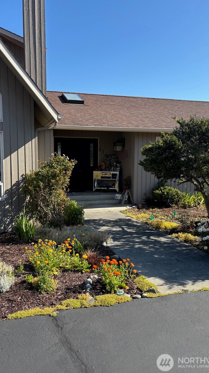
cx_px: 95
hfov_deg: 40.1
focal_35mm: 29
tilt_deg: -6.4
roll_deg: -0.4
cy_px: 184
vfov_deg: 66.1
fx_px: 286
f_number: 1.6
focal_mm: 5.96
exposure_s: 1/1418
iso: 50
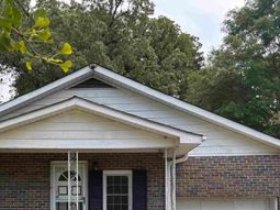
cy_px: 197
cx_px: 80
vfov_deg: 29.3
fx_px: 380
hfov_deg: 39.7
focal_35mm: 47
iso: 80
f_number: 1.78
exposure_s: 1/1818
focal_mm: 6.76
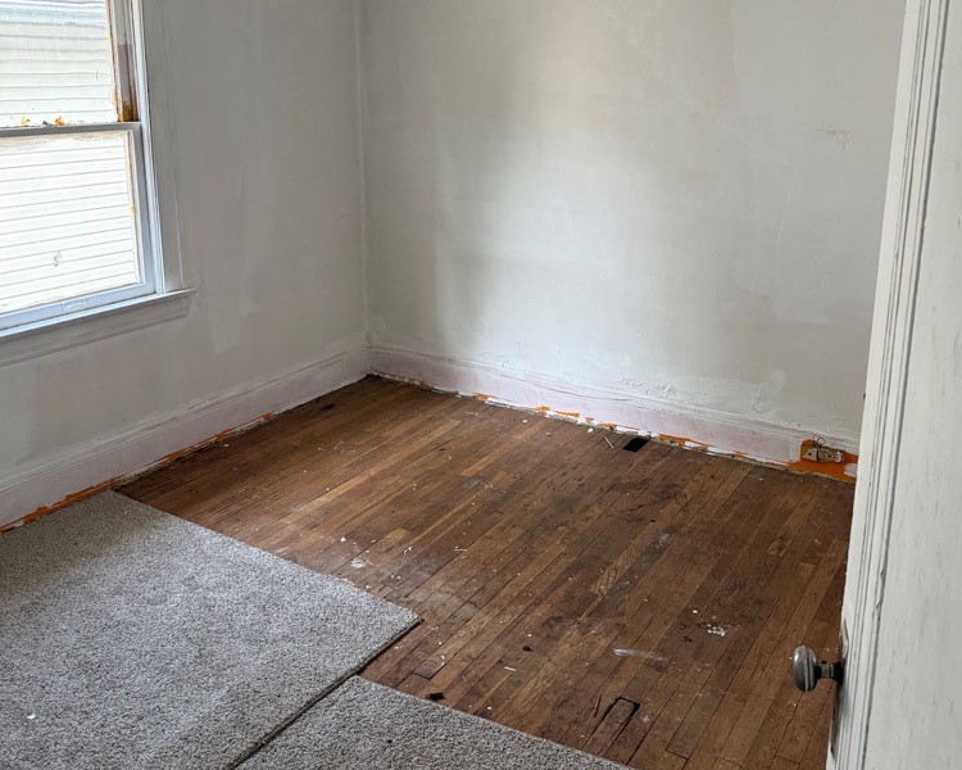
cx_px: 484
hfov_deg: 55.7
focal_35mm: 32
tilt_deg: -11.8
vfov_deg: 45.3
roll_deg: -0.7
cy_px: 277
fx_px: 911
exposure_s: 1/121
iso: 200
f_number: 1.78
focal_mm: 6.76
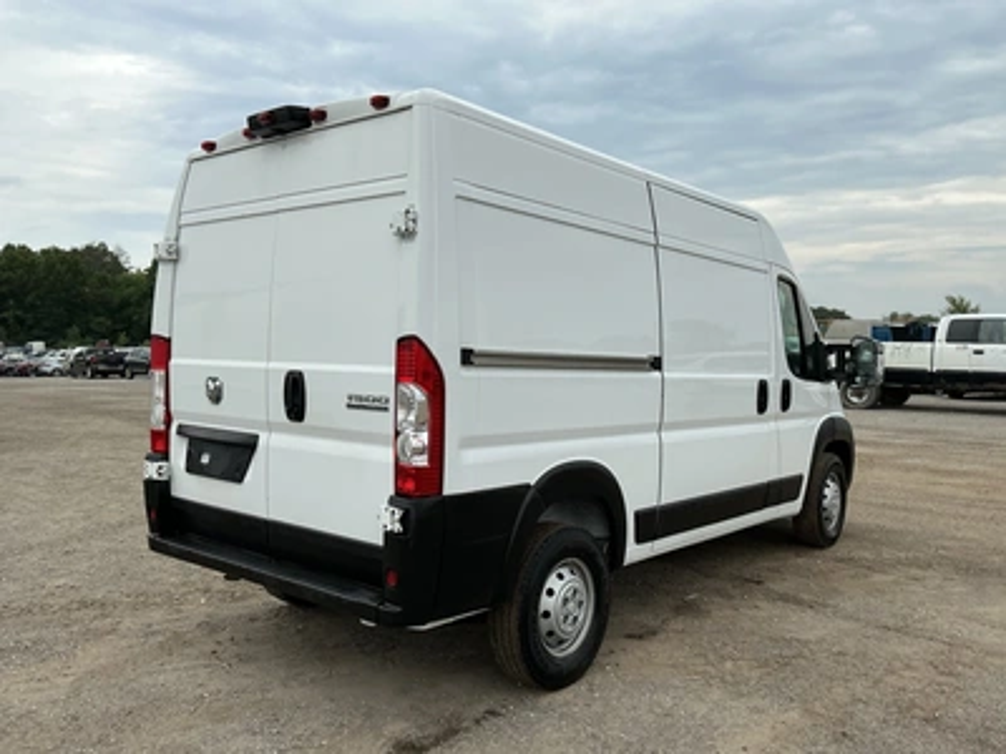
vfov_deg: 49.7
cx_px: 503
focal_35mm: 28
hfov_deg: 63.4
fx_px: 814
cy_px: 377
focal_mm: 3
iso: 25
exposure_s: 1/1786
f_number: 1.8
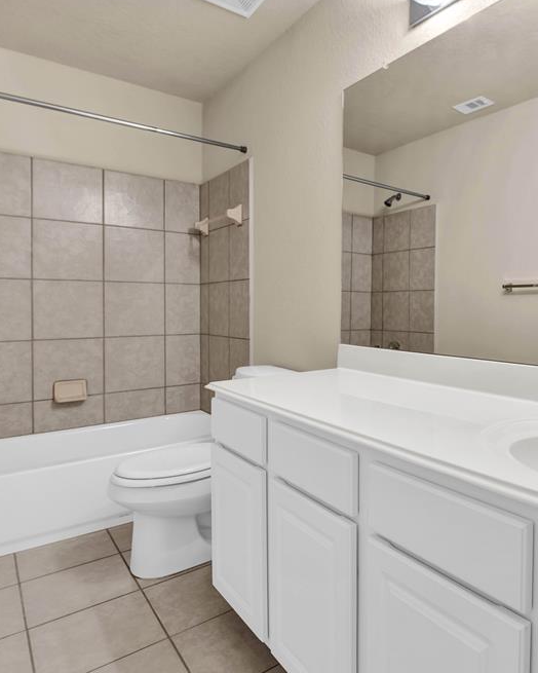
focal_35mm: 22
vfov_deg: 75.0
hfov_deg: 59.6
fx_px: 438
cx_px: 407
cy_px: 325
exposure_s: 1/4
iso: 100
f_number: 8
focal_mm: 15
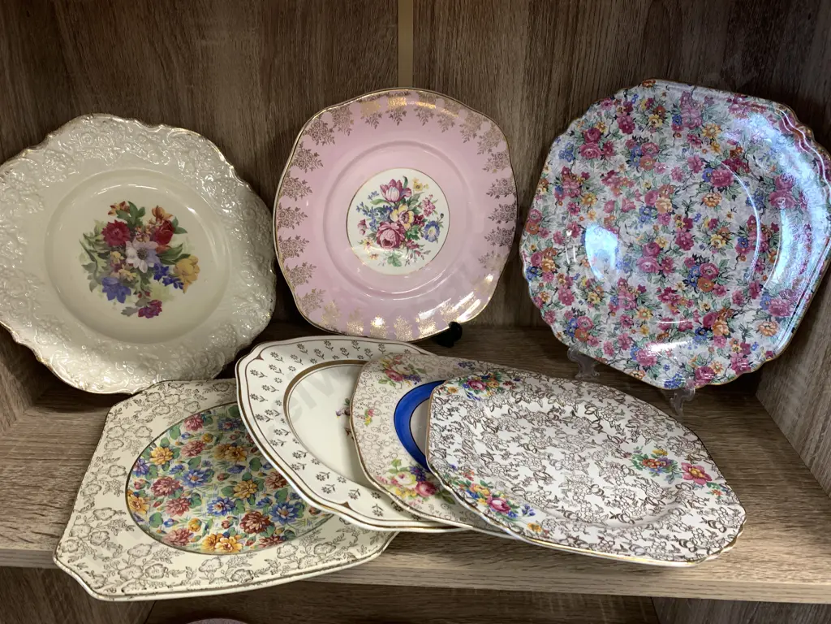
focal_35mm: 26
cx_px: 416
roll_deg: +0.0
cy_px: 312
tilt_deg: -27.6
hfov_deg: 67.3
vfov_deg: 53.1
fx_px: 624
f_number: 1.8
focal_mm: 4.25
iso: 100
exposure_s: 1/50
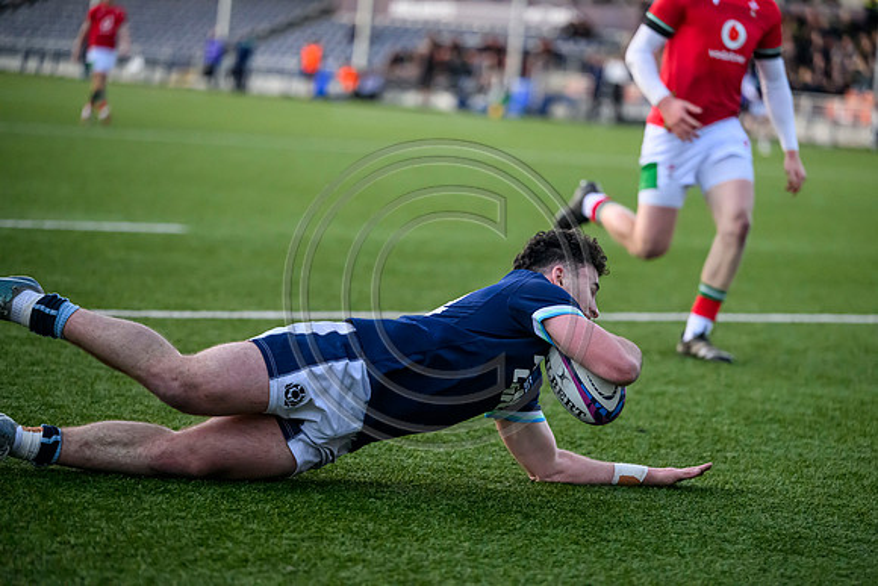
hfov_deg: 14.2
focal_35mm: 145
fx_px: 3537
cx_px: 439
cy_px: 293
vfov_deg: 9.5
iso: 6400
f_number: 2.8
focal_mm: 145
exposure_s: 1/4000
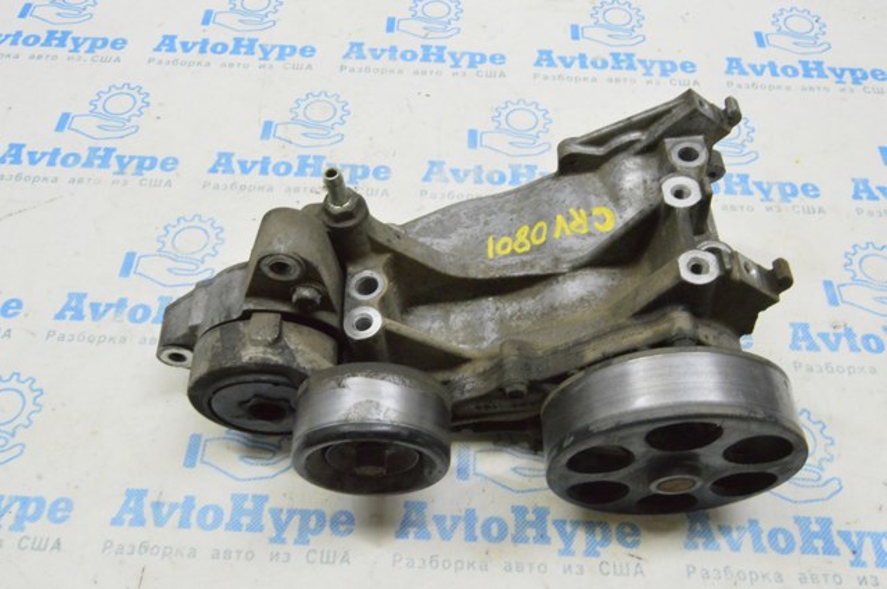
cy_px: 294
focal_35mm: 33
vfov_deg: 39.9
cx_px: 444
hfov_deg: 57.3
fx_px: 812
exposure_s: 1/15
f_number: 20
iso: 6400
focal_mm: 22
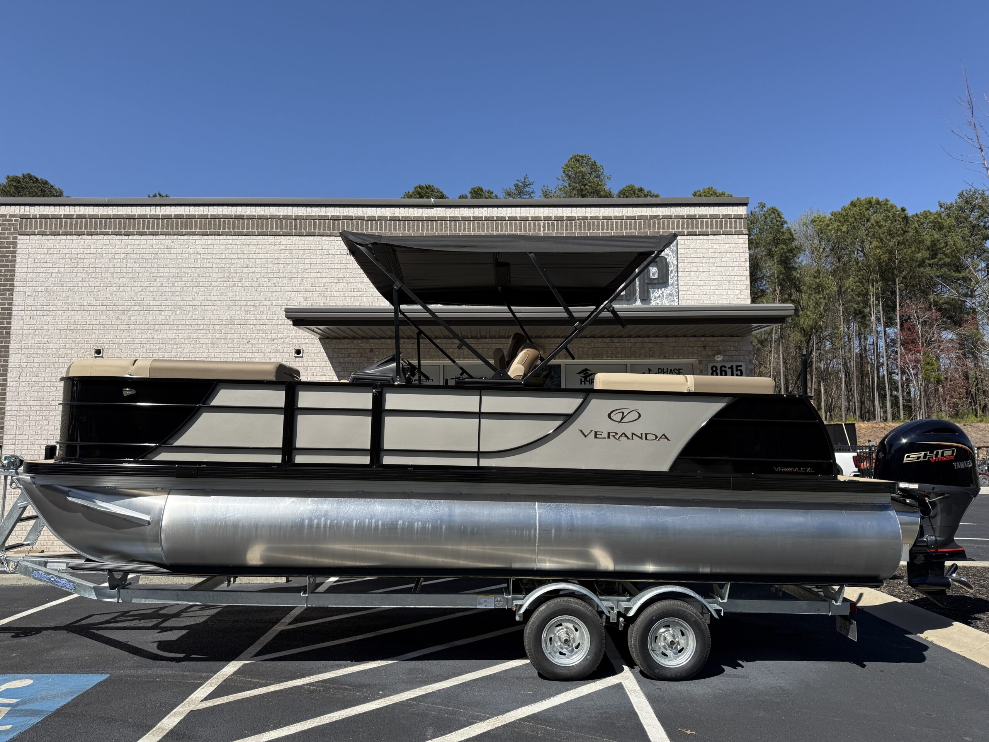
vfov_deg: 56.8
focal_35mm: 24
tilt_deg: +6.4
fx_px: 686
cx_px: 494
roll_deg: +0.3
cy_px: 371
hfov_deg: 71.6
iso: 80
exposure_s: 1/4975
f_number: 1.78
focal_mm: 6.76
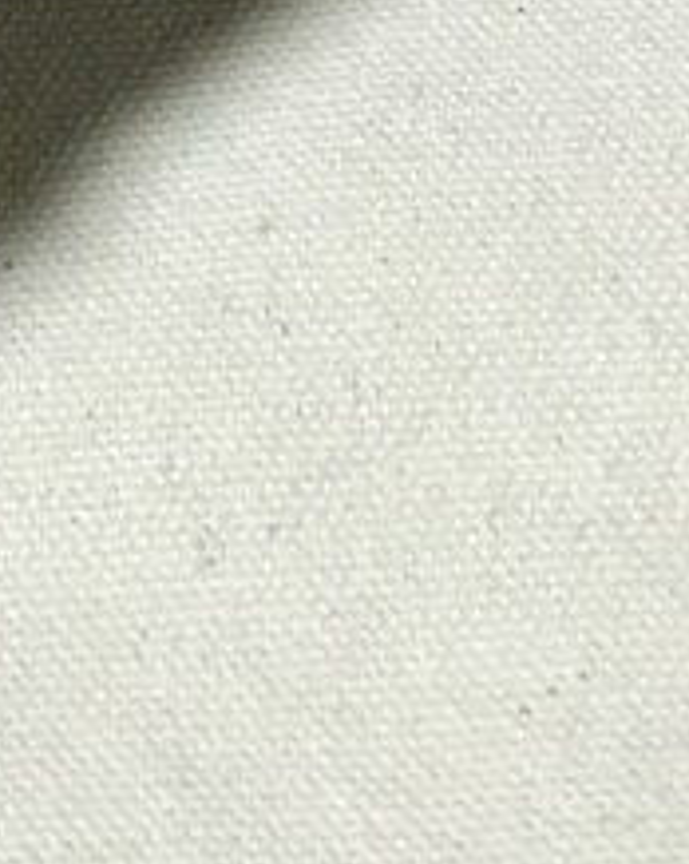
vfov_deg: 13.4
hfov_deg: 11.5
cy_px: -614
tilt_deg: -57.6
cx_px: -214
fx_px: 3344
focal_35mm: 131
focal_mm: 4.15
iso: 160
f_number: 2.2
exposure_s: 1/33
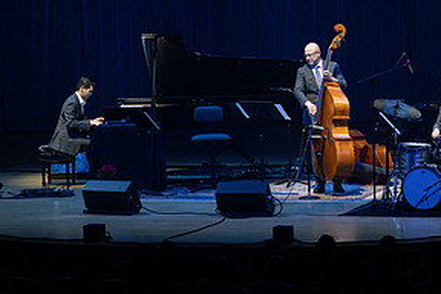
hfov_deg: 9.8
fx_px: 2560
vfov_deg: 6.6
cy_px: 13
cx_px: 325
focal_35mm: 209
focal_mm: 103
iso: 2500
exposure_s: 1/250
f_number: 7.1
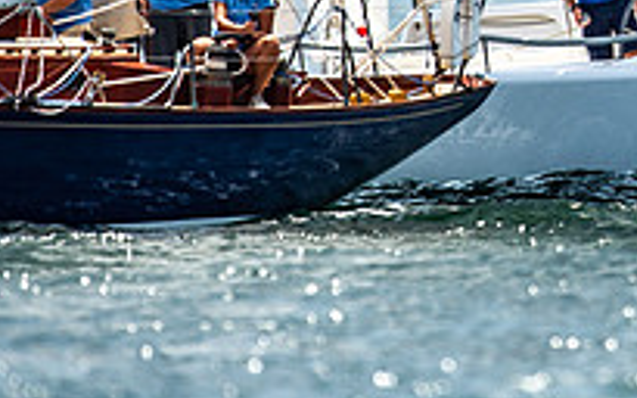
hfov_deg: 1.2
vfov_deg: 0.8
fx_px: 29973
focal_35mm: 1727
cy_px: -171
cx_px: 842
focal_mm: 600
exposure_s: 1/2500
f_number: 5
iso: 400
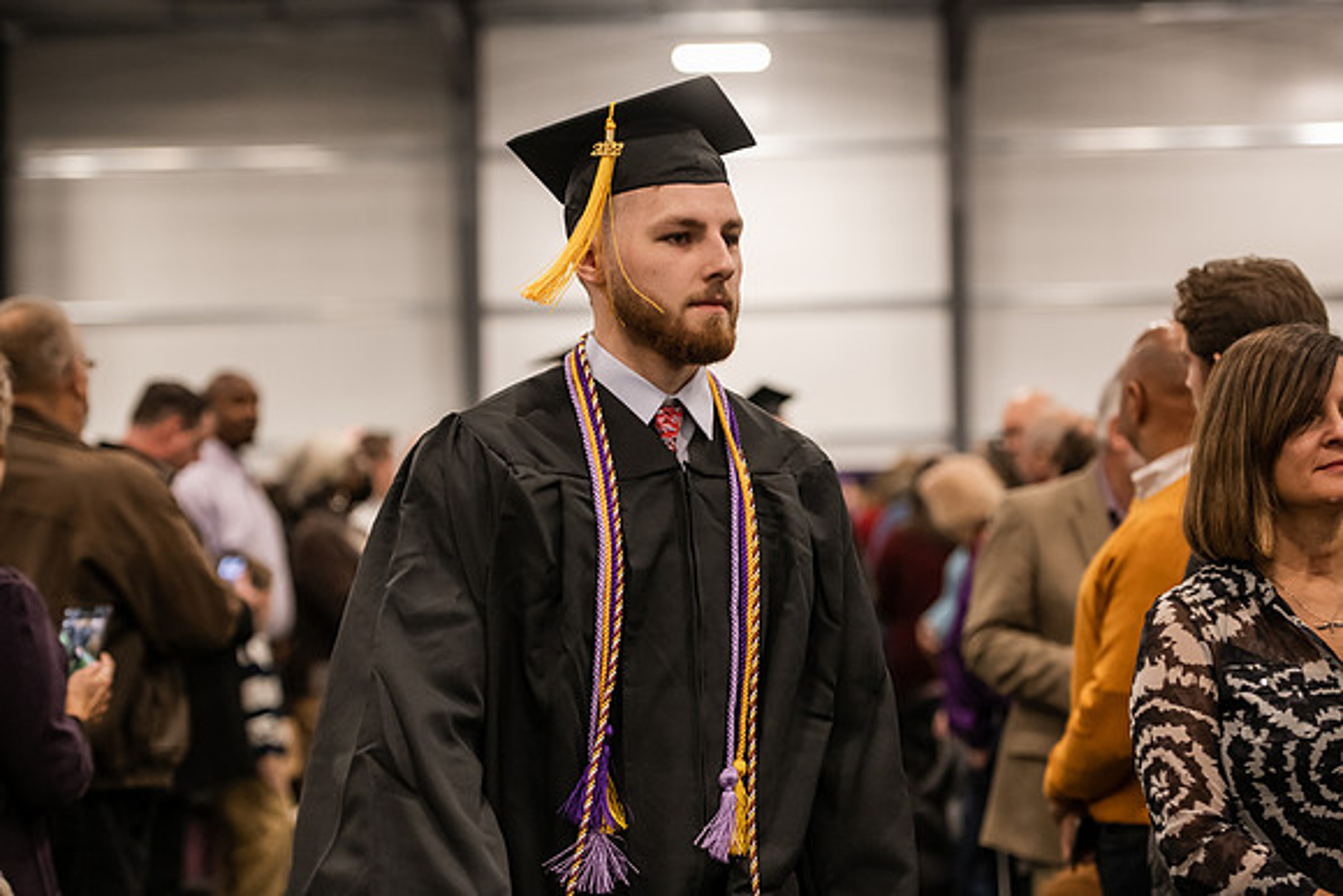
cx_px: 672
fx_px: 3545
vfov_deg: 14.4
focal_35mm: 95
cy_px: 448
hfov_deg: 21.5
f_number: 3.2
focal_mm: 95
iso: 2500
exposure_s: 1/200
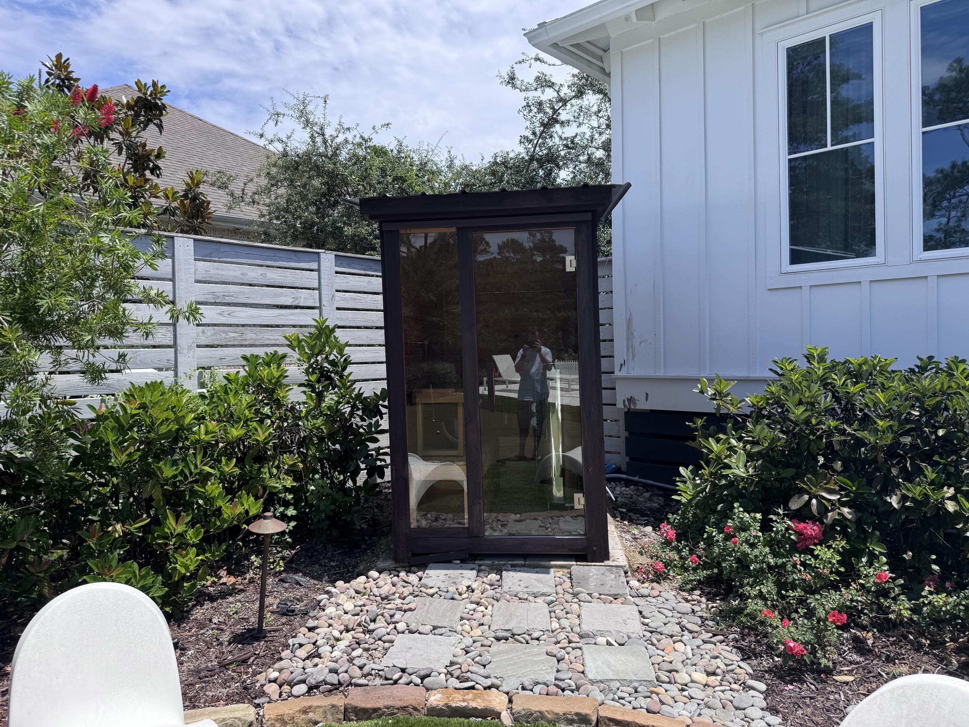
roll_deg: +1.0
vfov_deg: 56.8
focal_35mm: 24
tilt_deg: -0.8
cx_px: 484
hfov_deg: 71.6
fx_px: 672
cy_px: 364
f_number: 1.78
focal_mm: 6.76
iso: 80
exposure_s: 1/3802
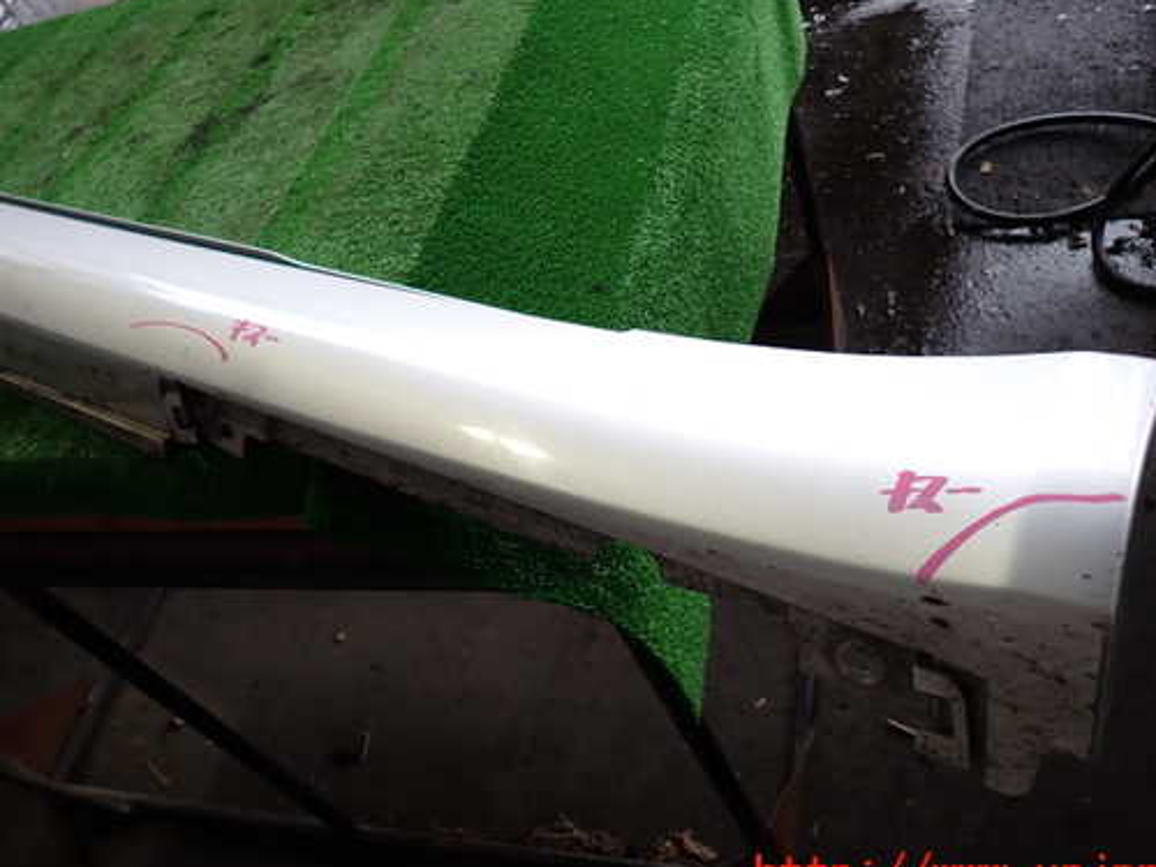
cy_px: 386
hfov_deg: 60.0
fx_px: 1002
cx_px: 583
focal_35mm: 30
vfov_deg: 46.7
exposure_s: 1/80
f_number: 2
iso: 100
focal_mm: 4.5
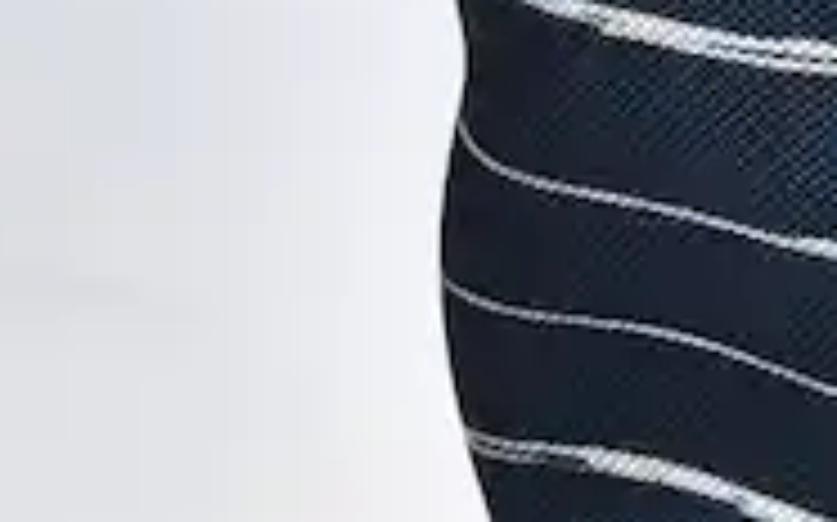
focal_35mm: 263
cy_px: 574
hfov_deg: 7.4
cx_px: 2102
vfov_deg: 5.0
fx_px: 5996
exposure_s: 1/125
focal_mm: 48
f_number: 11
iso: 250
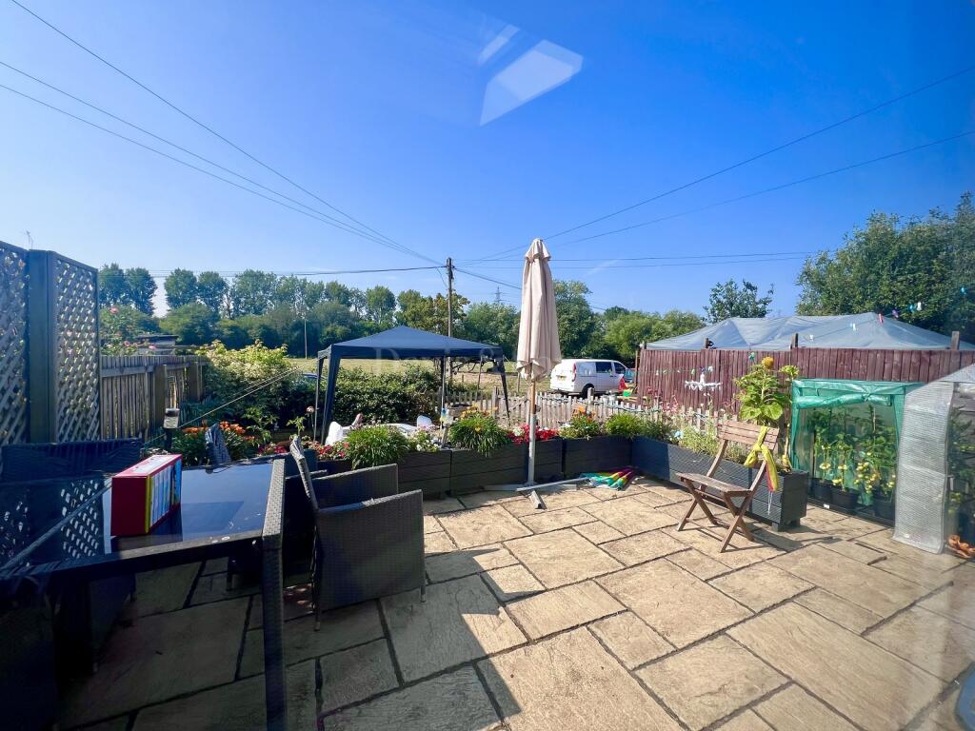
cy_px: 366
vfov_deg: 89.9
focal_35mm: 13
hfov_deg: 106.2
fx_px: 366
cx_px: 488
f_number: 1.8
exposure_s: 1/1074
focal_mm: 1.57
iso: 32
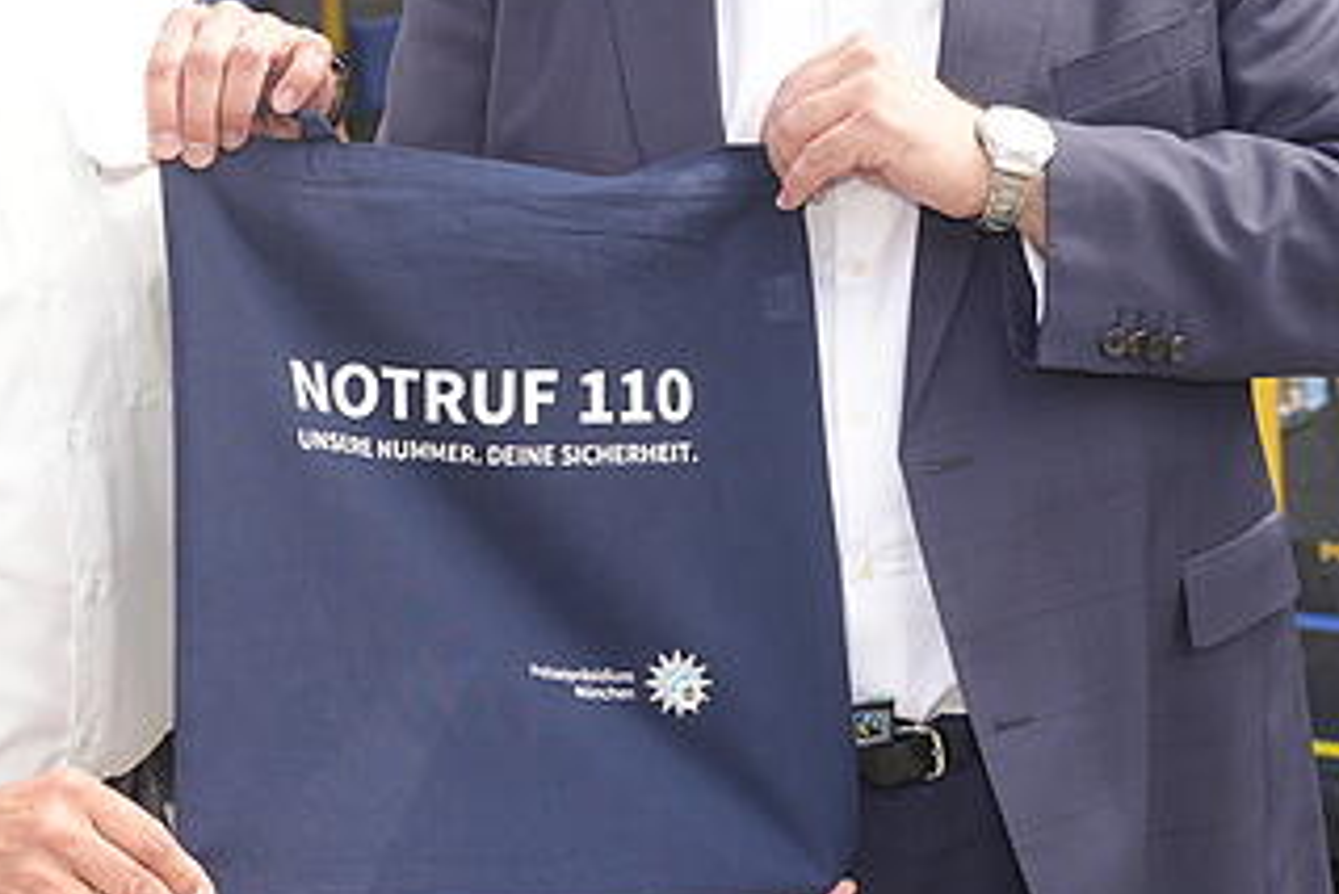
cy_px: -99
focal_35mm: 89
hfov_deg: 22.8
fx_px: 3312
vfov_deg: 15.0
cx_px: 495
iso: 100
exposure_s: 1/250
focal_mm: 35
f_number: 4.5
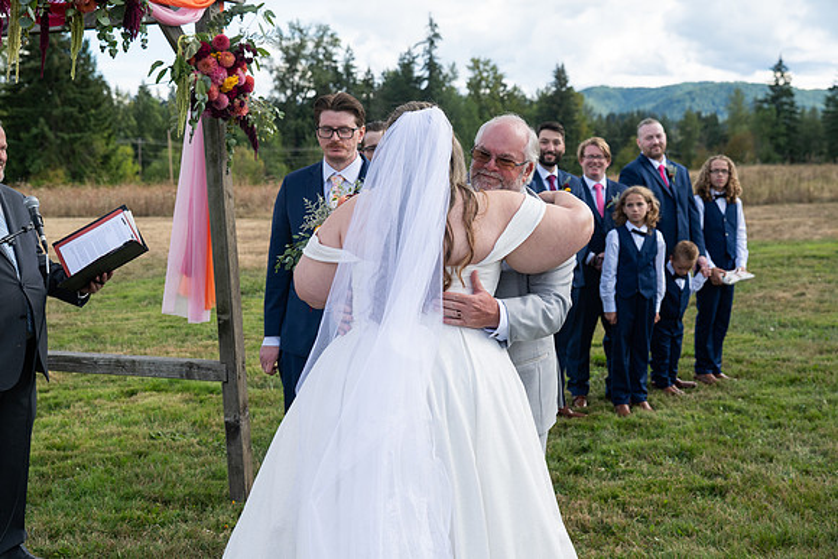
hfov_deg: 41.9
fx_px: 1094
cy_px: 280
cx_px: 419
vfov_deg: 28.7
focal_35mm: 47
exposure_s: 1/1000
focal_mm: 47
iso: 400
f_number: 4.5
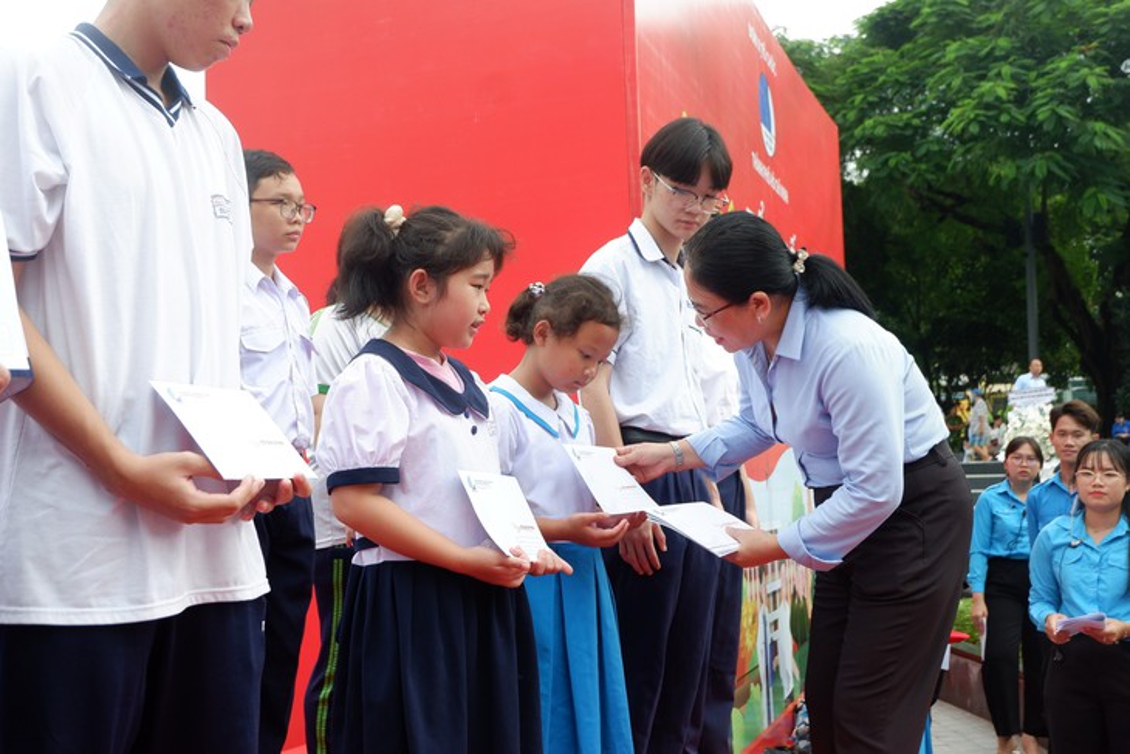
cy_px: 377
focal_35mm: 42
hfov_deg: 46.4
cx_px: 565
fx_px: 1319
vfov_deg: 31.9
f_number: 5.6
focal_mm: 28.2
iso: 200
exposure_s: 1/220
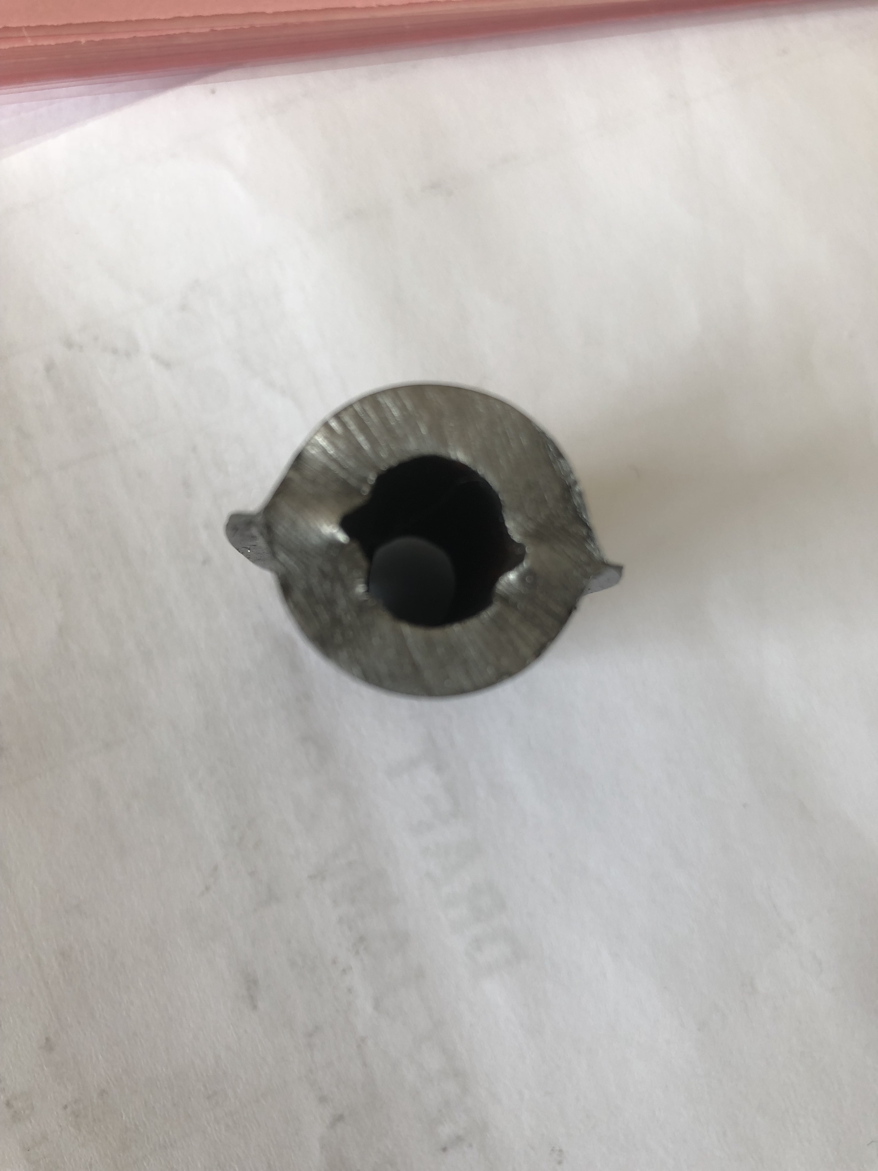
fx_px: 947
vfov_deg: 63.4
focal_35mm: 28
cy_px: 586
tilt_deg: -80.2
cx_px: 439
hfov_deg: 49.7
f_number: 1.8
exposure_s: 1/100
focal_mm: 4
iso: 25
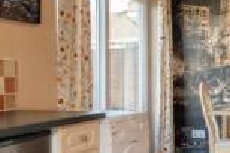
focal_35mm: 64
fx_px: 408
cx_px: 81
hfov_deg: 31.3
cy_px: 92
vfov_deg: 21.1
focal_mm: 10
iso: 400
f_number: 8
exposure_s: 1/60
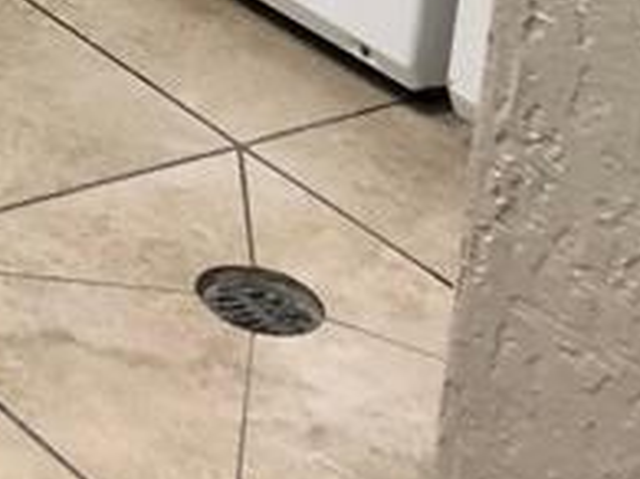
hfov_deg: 11.5
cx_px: -817
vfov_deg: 9.0
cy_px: -686
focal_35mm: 147
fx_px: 2716
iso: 32
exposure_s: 1/30
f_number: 1.8
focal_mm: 4
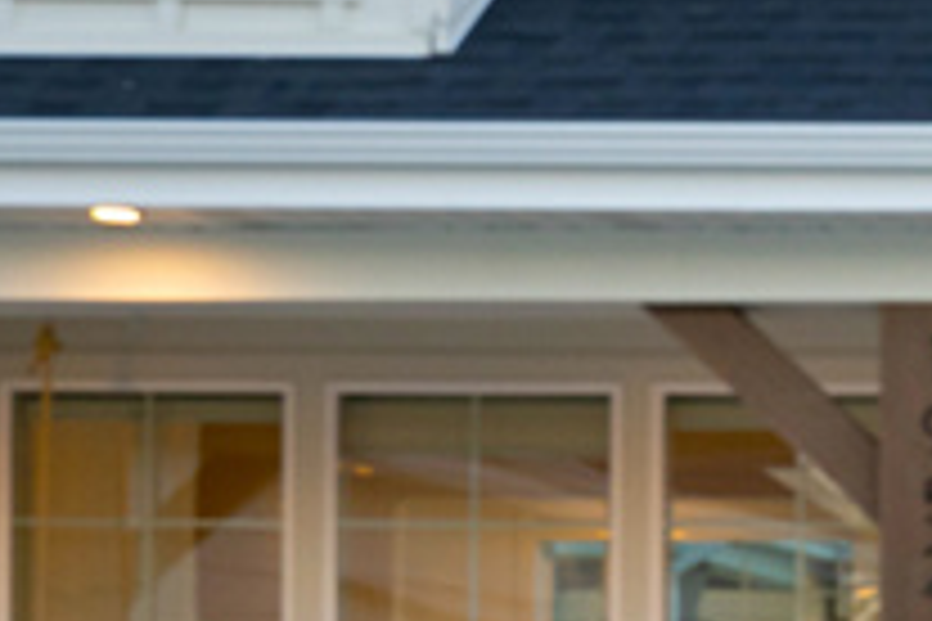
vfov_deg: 9.0
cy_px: 277
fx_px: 3961
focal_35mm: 153
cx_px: 1814
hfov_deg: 12.1
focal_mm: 31
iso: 400
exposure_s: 1/10
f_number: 9
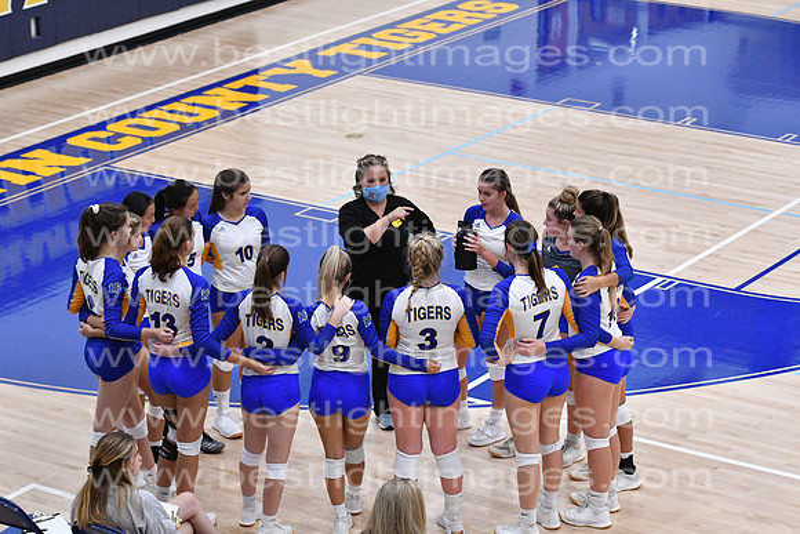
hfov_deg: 19.5
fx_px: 2334
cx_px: 400
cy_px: 267
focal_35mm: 105
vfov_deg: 13.0
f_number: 3.2
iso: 6400
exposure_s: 1/1000
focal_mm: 70
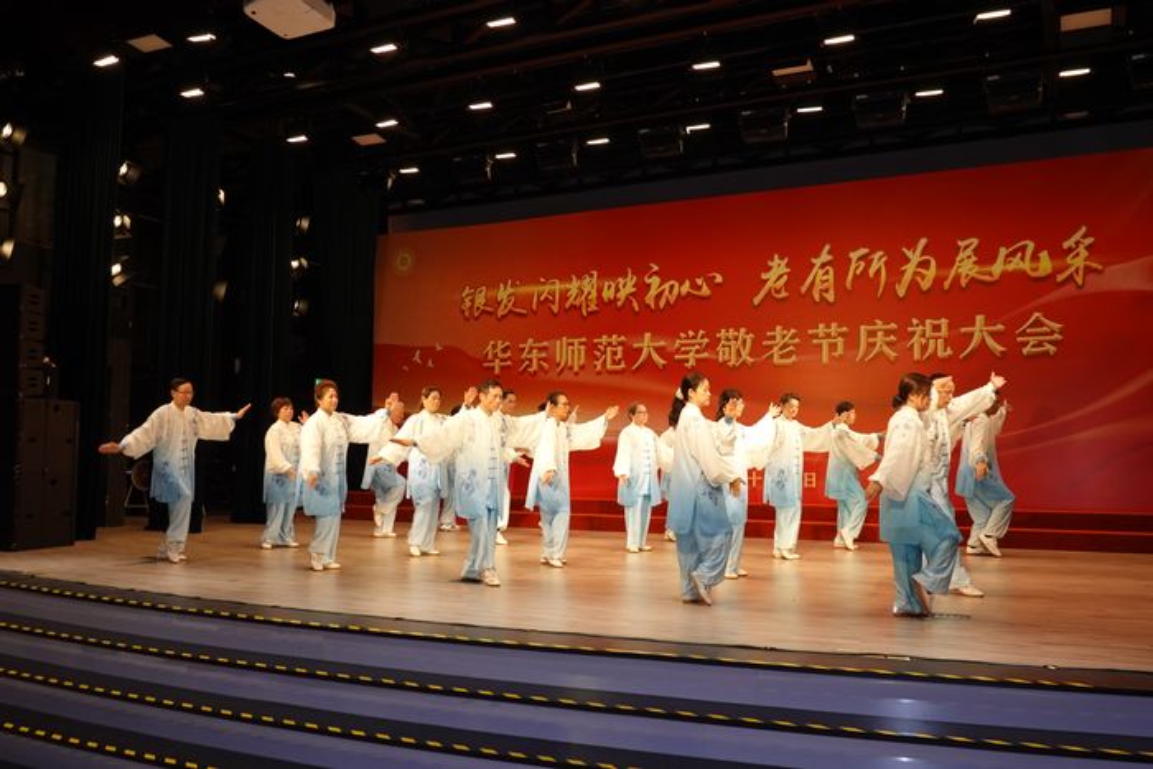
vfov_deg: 41.1
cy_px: 384
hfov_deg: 58.7
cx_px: 576
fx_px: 1025
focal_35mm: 32
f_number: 3.5
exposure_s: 1/40
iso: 400
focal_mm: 11.76
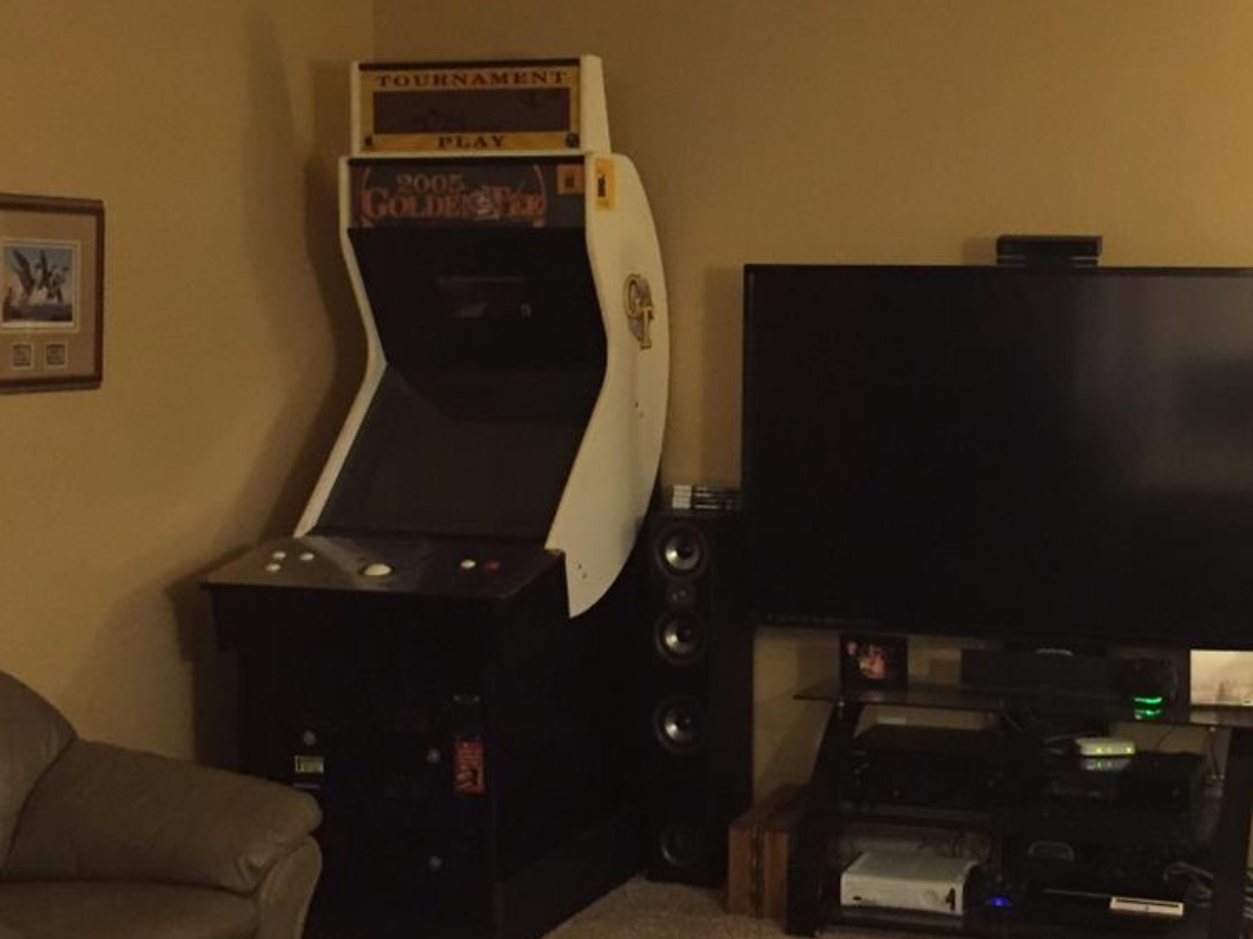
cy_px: 470
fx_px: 2099
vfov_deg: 25.2
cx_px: 849
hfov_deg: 32.9
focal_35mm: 58
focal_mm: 4.15
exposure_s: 1/17
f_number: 2.2
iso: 250
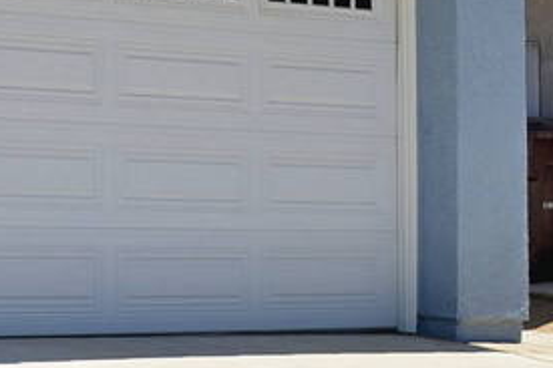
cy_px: -65
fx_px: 1842
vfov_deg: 11.2
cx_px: -356
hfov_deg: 15.3
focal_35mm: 120
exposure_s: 1/250
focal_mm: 22
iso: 100
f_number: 8
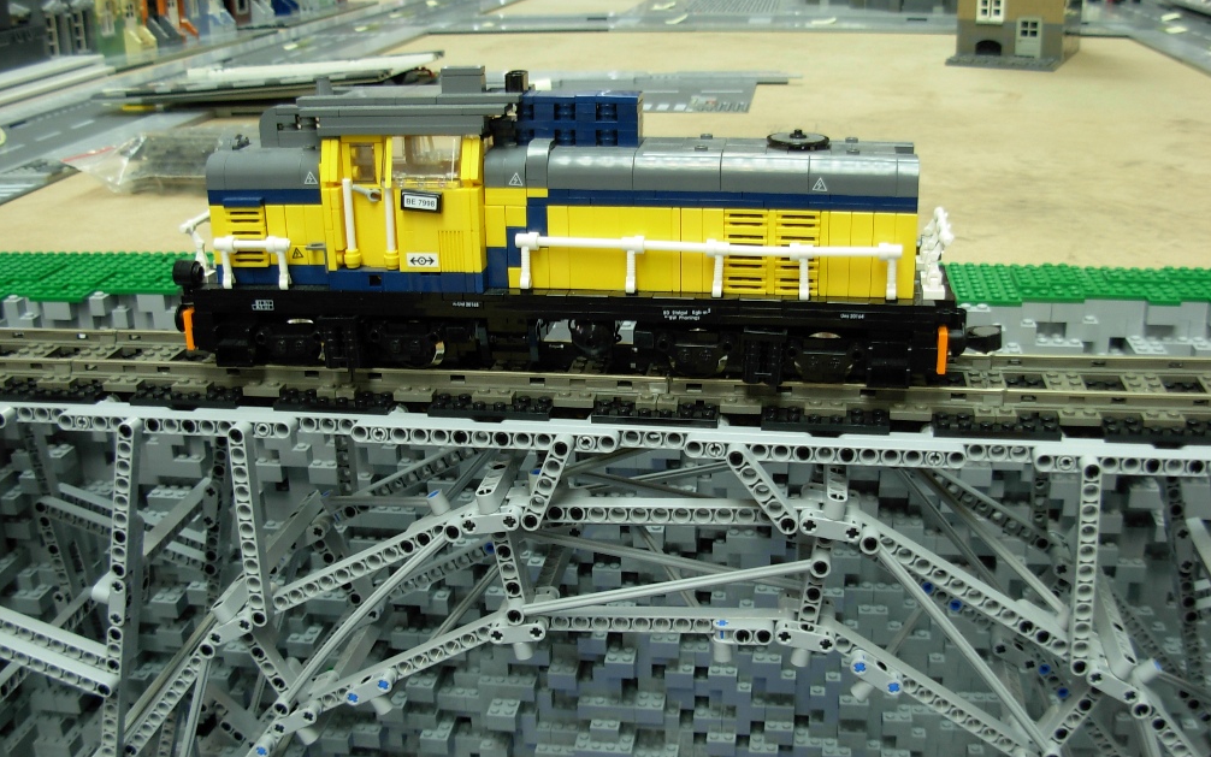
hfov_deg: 48.2
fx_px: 1353
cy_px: 354
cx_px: 615
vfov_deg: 31.2
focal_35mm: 41
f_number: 2.9
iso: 79
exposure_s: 1/4.3
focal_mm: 6.3
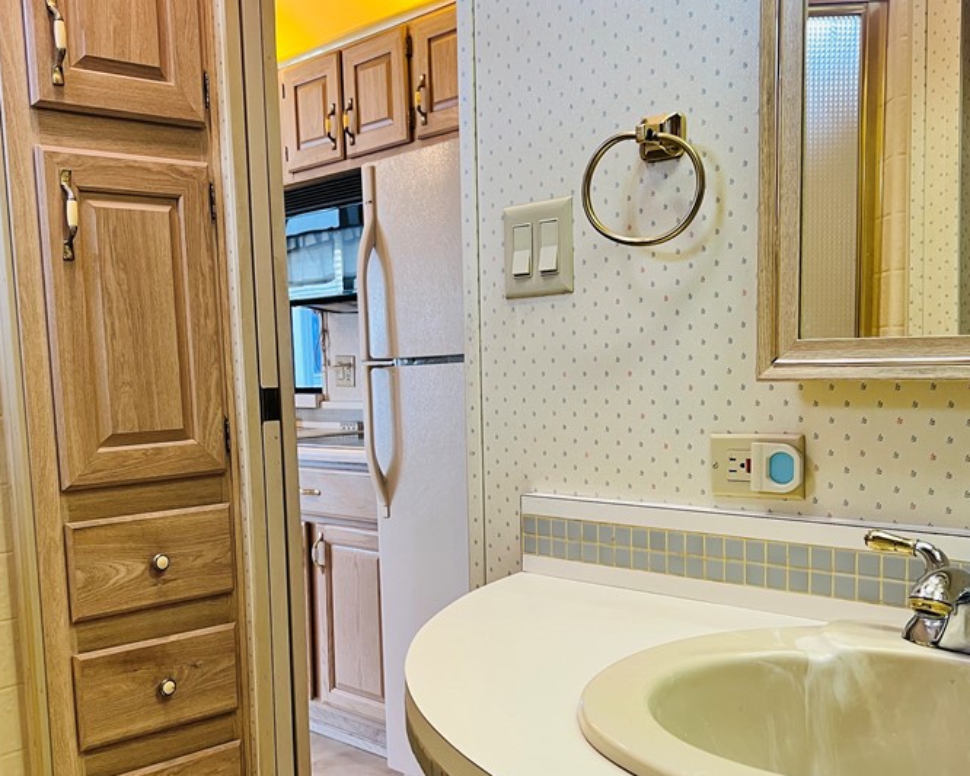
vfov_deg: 38.0
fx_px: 1120
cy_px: 482
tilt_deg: -6.0
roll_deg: +2.0
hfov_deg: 46.8
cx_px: 469
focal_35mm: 39
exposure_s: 1/60
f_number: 1.5
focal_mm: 5.7
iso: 100
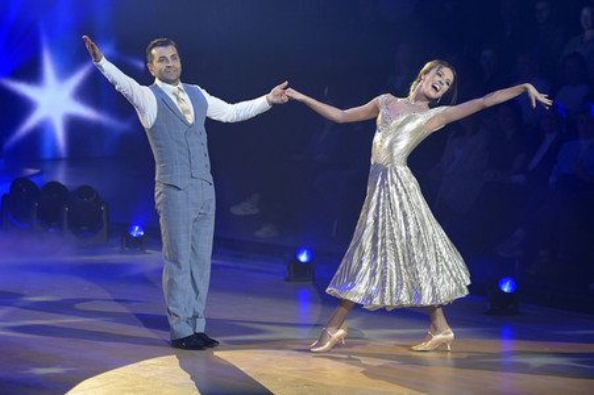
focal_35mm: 160
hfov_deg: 12.8
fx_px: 2638
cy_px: 198
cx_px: 297
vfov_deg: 8.6
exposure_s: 1/500
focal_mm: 160
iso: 6400
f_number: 5
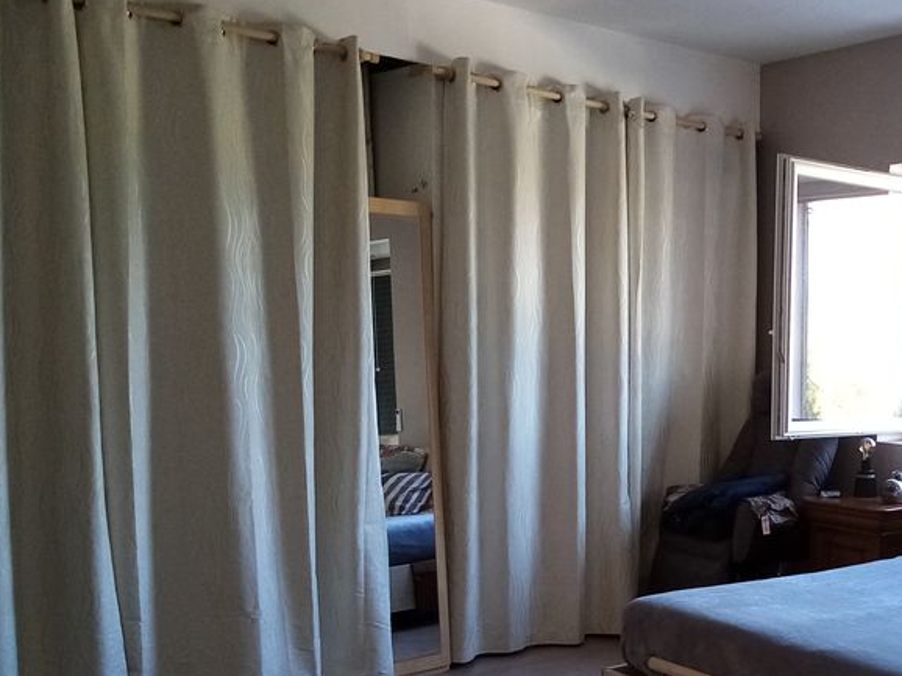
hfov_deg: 40.1
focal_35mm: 45
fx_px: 1172
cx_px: 744
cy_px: 495
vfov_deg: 31.7
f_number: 1.8
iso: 202
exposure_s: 1/33.3
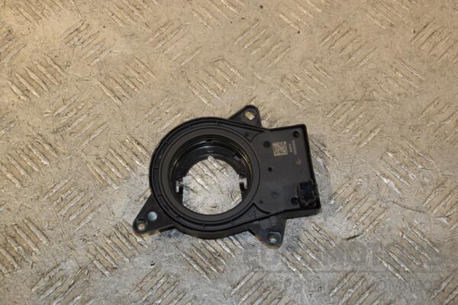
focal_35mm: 68
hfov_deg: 29.9
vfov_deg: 20.2
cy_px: 152
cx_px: 229
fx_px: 859
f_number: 7.1
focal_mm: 45
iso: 800
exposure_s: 1/200
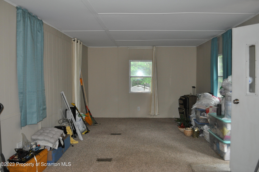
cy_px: 86
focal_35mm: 30
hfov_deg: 62.0
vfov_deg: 43.5
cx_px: 130
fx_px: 216
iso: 800
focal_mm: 20
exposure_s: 1/60
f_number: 3.8
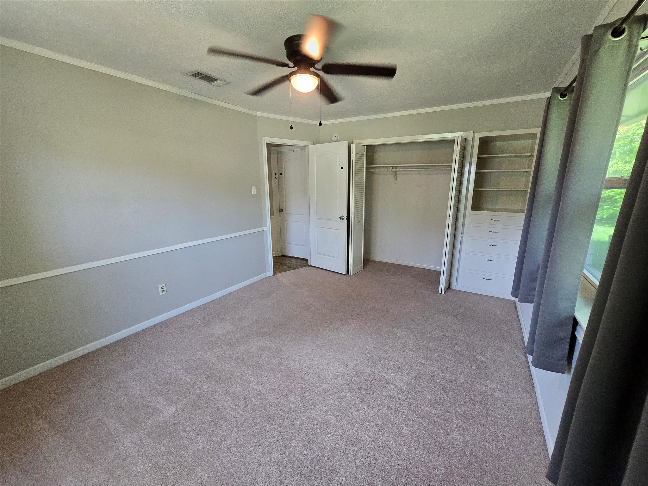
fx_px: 243
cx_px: 324
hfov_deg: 106.2
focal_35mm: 13
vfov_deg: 89.9
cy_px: 243
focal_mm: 2.2
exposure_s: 1/60
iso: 400
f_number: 2.2
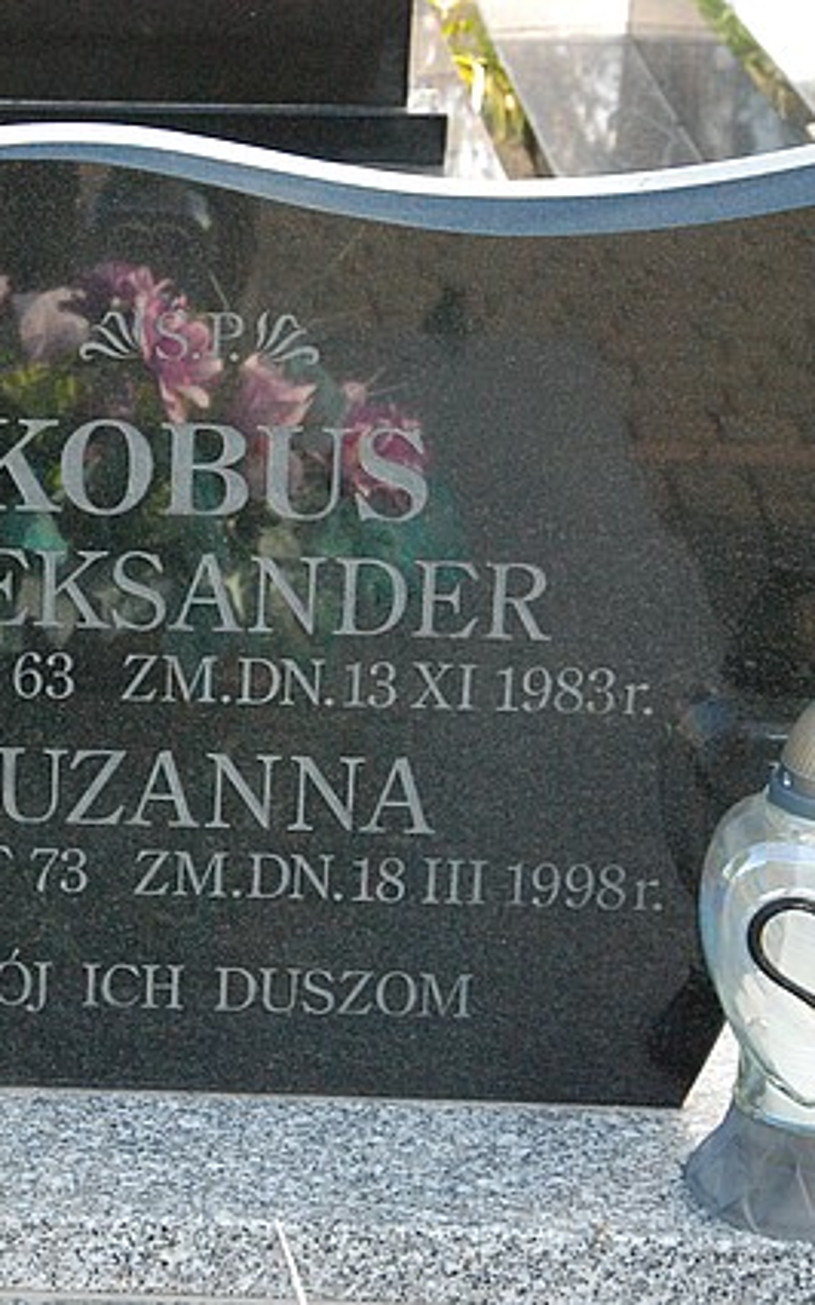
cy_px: 652
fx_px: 4090
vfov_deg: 18.1
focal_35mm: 115
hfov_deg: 11.3
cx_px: 80
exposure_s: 1/250
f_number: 8
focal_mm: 50
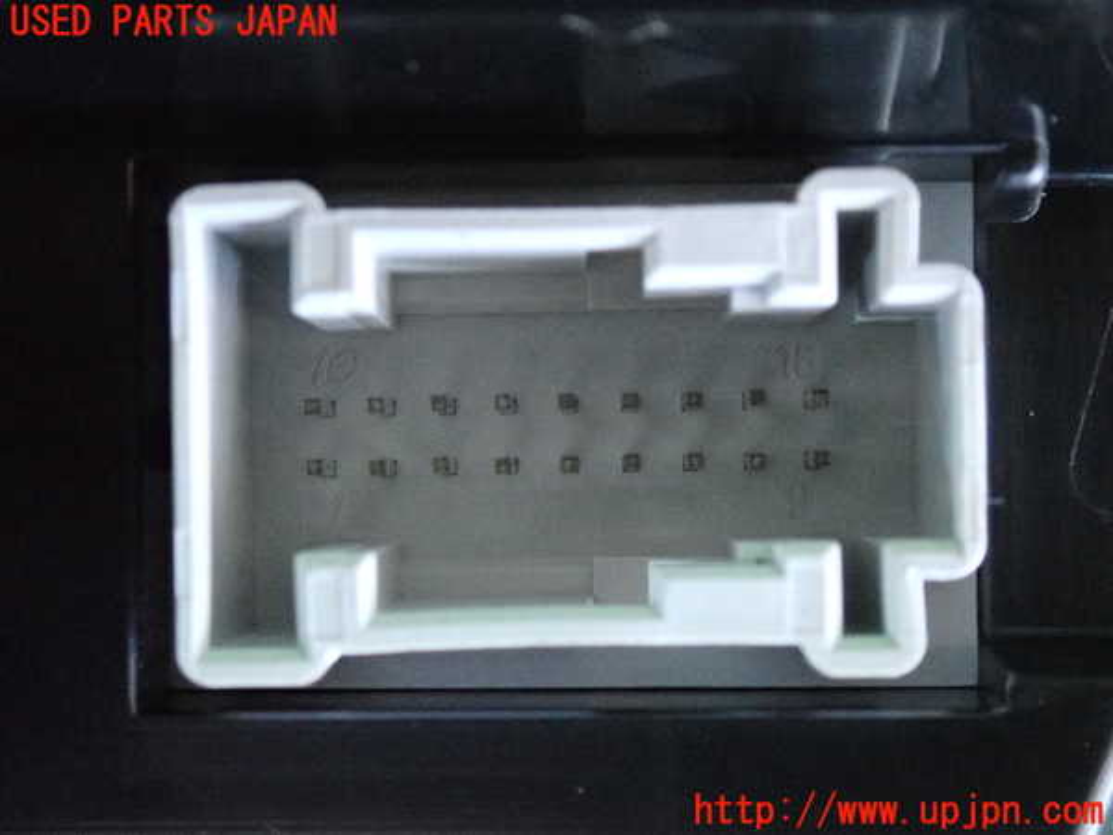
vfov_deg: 15.7
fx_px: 3022
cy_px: 418
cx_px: 556
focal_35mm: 94
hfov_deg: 20.9
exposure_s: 1/125
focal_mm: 16.79
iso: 4000
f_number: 4.7
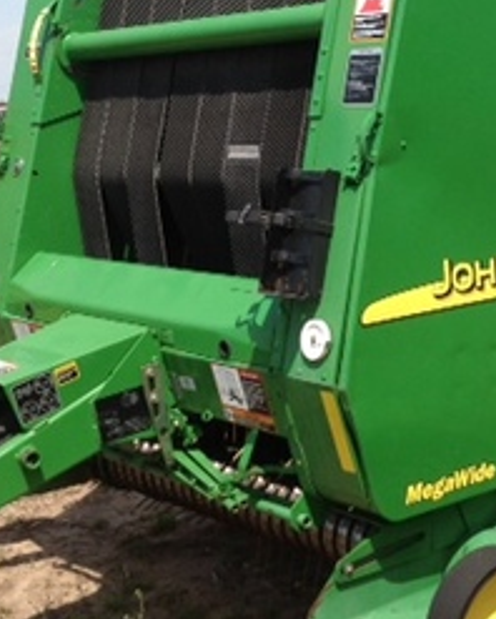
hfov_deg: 20.3
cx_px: 366
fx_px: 1375
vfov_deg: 25.2
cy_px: 185
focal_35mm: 75
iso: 50
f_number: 2.4
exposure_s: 1/1681
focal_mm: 4.28
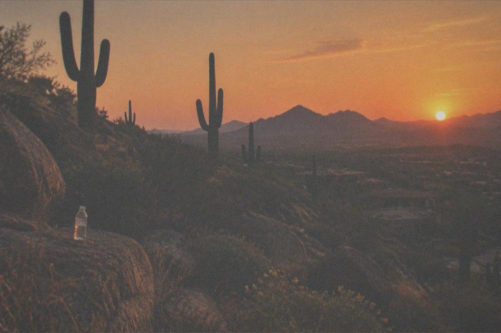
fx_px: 515
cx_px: 250
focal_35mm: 37
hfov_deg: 51.9
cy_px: 166
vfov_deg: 35.9
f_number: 4.5
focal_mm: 37
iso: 320
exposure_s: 1/1000
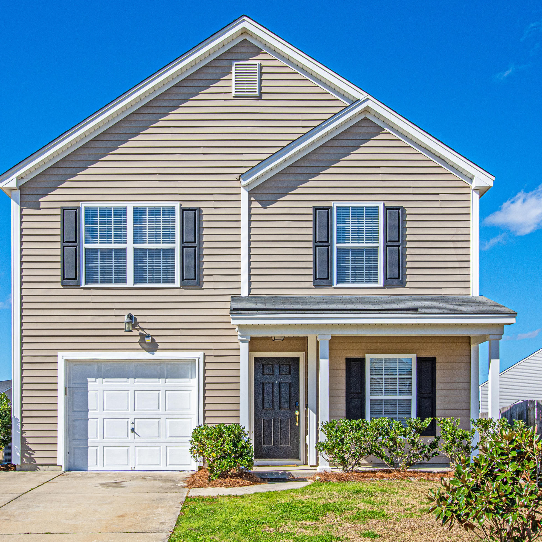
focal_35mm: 39
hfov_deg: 42.8
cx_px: 238
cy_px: 266
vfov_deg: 42.8
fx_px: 691
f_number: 10
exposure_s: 1/640
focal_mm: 20
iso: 320
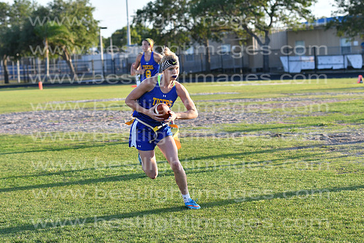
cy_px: 122
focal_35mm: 150
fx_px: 1512
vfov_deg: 9.2
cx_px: 180
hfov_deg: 13.7
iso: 400
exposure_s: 1/1000
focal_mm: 95
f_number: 4
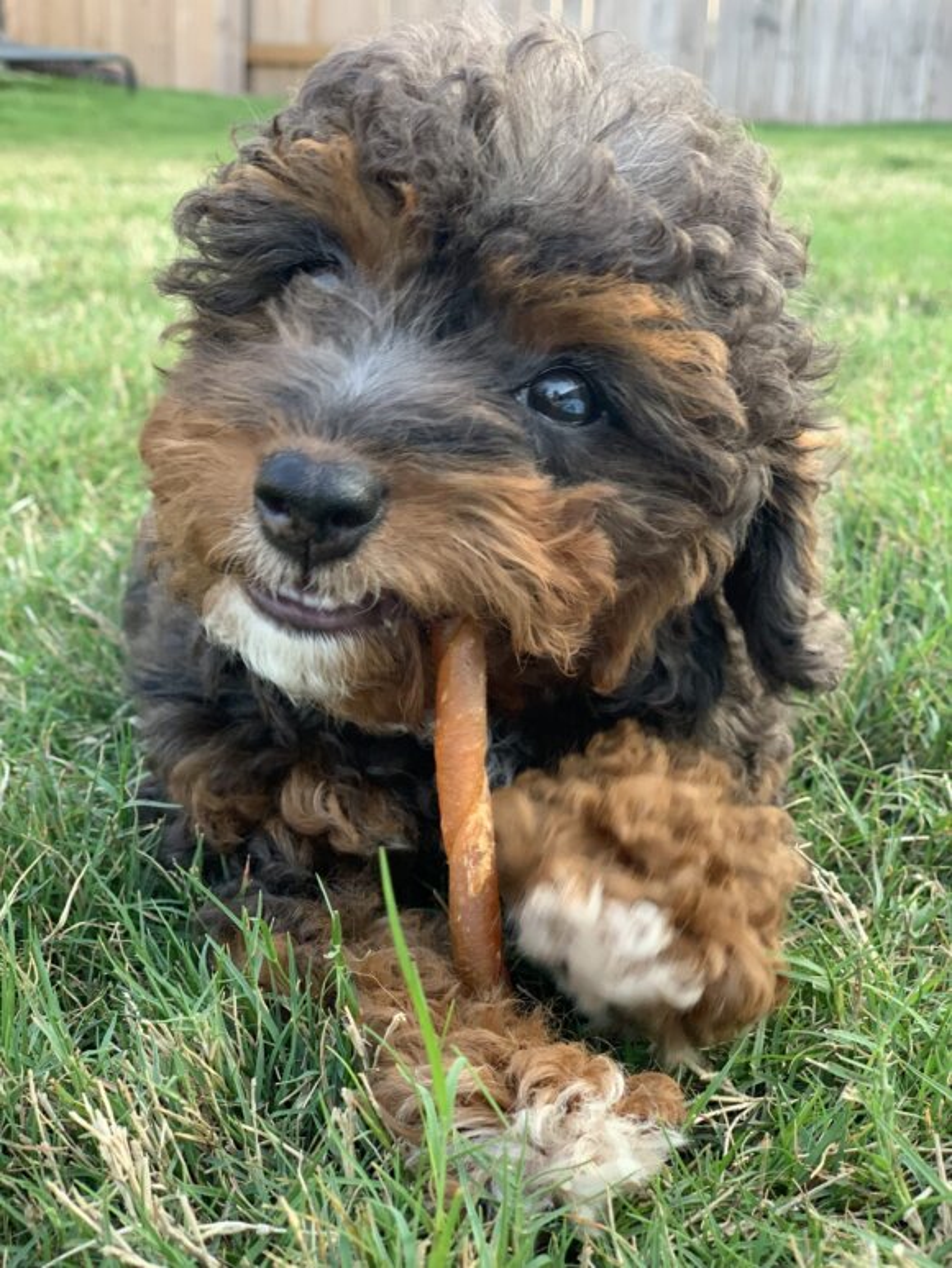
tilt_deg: -15.6
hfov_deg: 28.0
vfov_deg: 36.8
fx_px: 1906
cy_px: 634
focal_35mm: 52
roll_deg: -2.2
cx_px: 476
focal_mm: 6
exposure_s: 1/122
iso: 80
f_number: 2.4
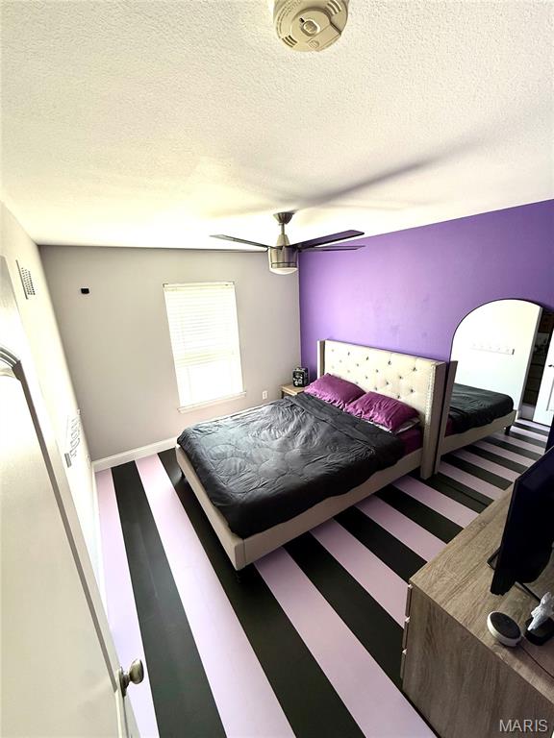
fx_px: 299
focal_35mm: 14
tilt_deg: -14.1
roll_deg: +2.0
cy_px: 369
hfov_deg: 85.7
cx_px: 277
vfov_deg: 102.1
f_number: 2.2
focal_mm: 2.22
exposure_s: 1/99
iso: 200
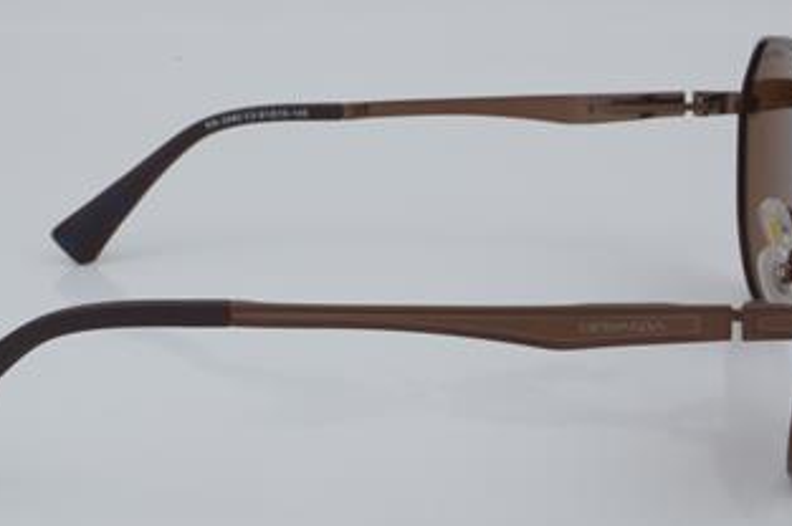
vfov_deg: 14.2
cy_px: 248
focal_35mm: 96
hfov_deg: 21.3
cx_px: 364
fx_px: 2110
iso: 100
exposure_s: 1/4
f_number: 32
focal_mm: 50
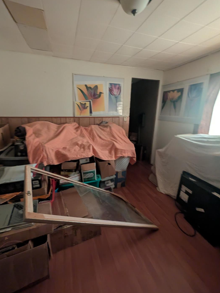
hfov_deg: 89.9
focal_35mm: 13
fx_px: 110
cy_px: 139
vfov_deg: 106.0
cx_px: 101
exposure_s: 1/23.8
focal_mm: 2.02
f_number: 1.7
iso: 250
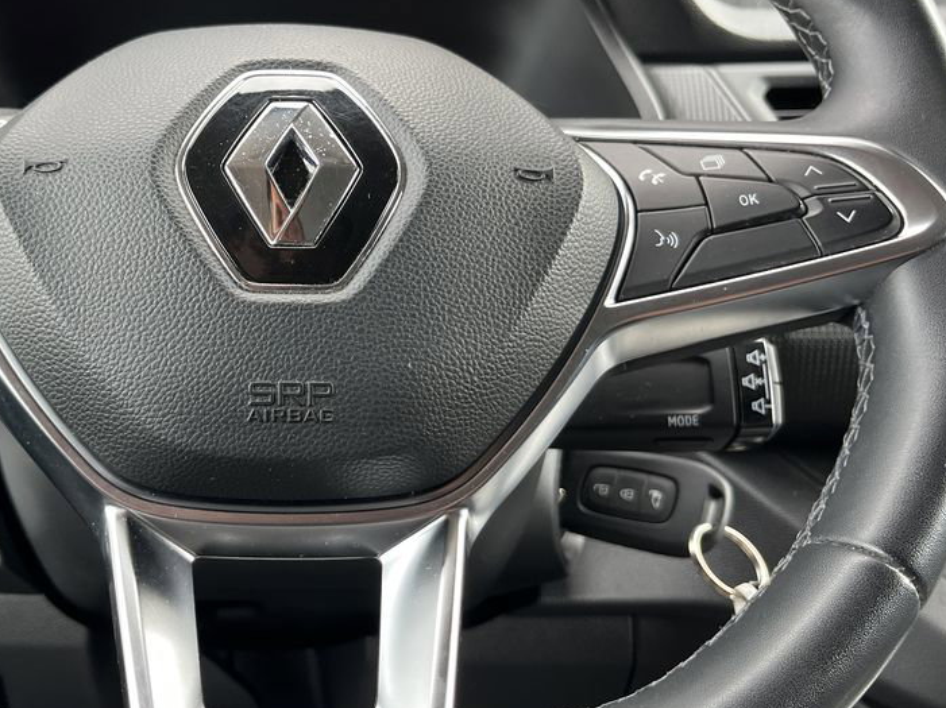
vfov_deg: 37.7
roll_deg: +0.2
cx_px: 293
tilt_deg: -5.8
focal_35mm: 38
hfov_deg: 47.9
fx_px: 1038
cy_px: 337
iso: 100
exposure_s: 1/121
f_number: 1.6
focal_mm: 5.1
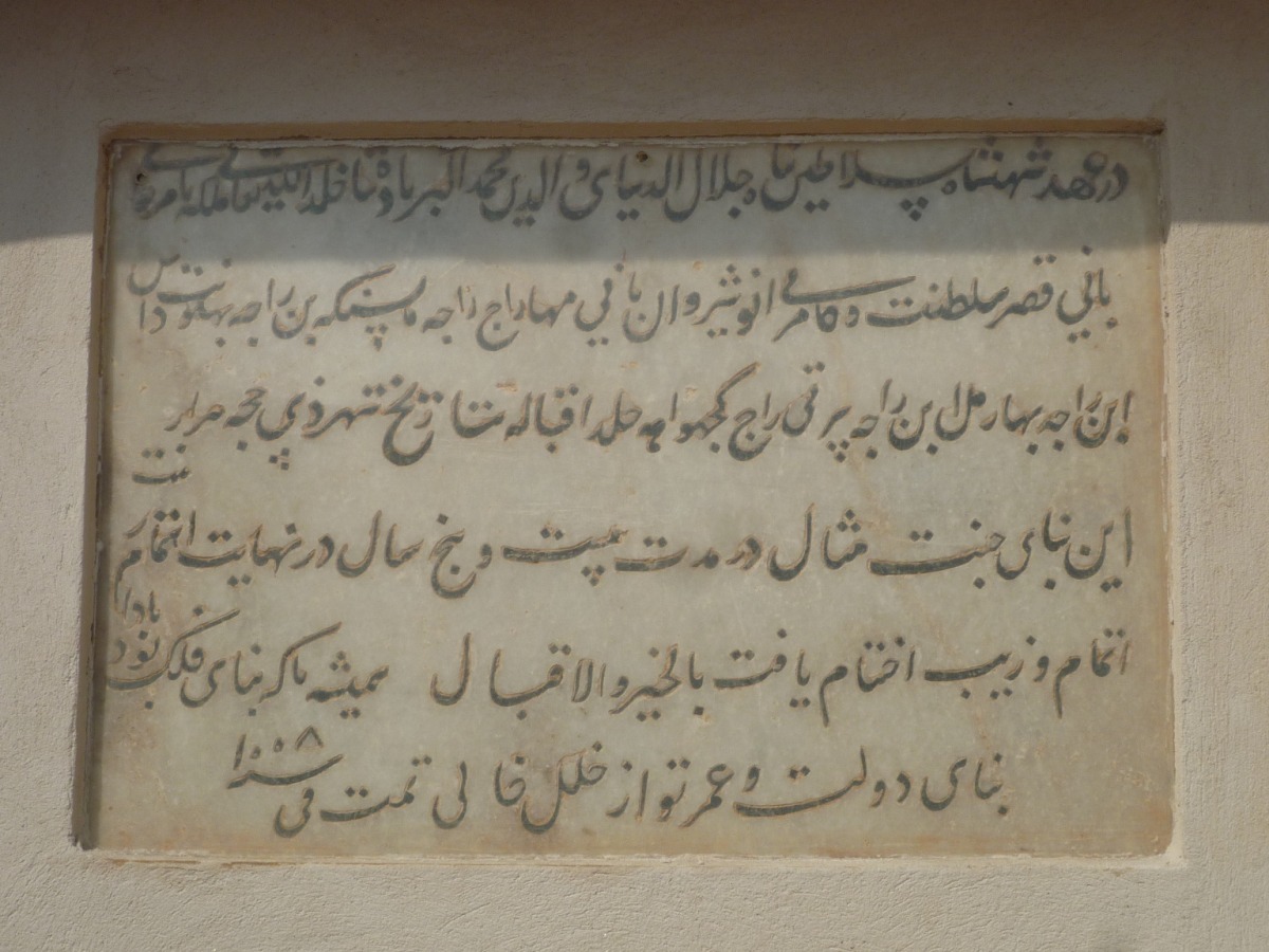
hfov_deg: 21.8
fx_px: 3299
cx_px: 634
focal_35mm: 90
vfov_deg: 16.4
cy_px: 476
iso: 100
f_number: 7.1
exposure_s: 1/800
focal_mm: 13.2
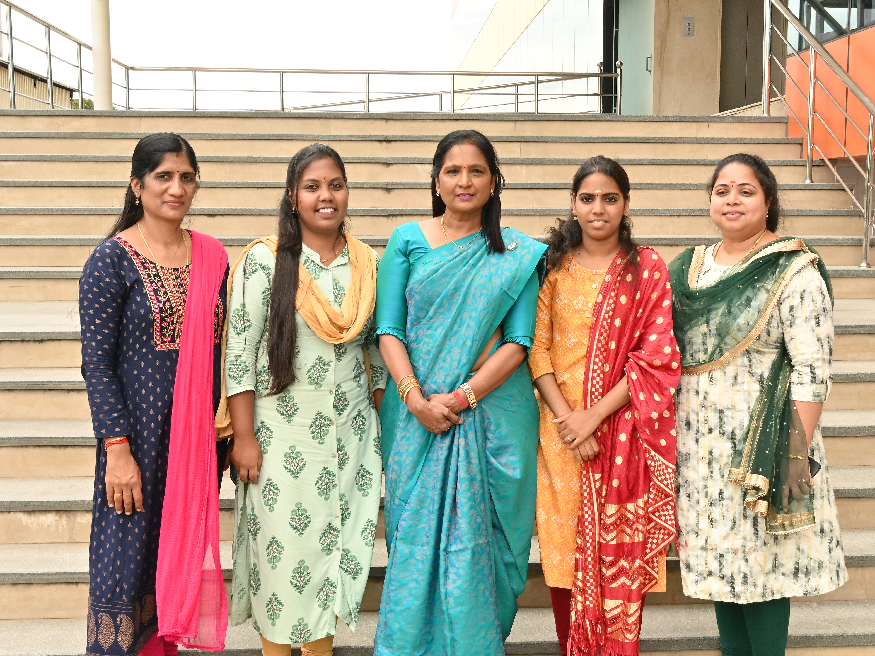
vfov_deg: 31.5
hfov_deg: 41.2
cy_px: 330
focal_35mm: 46
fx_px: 1163
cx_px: 468
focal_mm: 28
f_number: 20
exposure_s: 1/125
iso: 800
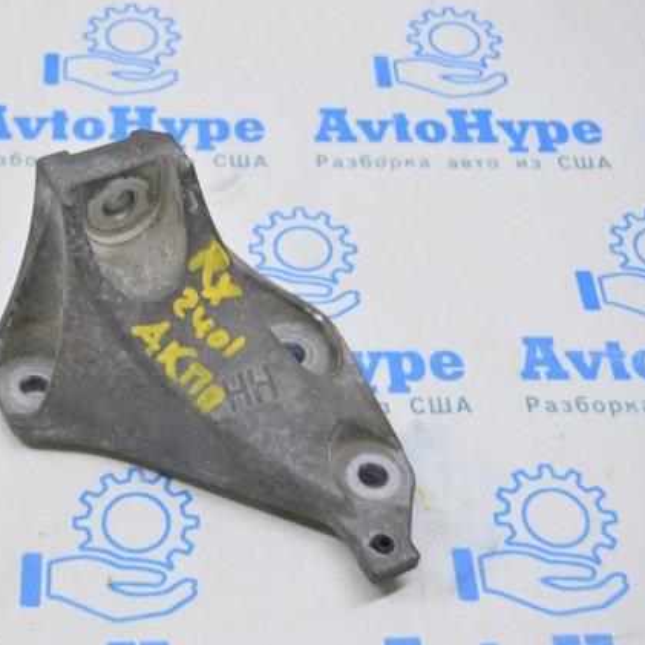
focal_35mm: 62
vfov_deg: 27.7
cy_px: 321
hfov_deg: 27.4
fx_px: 1307
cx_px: 185
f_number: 5.6
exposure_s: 1/20
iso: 400
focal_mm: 32
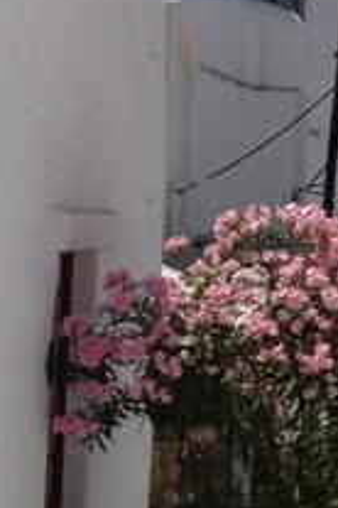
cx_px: 1122
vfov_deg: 7.3
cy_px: -17
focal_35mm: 281
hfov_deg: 4.6
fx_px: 3957
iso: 50
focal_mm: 4.28
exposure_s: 1/3247
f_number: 2.4
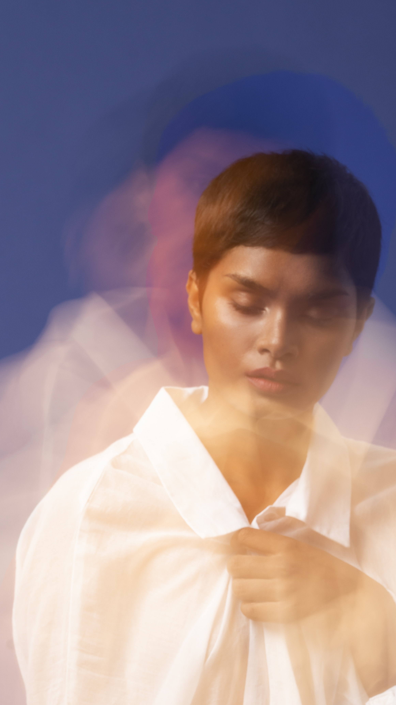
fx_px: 2818
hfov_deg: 8.0
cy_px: 661
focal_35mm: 151
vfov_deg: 14.1
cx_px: 258
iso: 100
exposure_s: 2
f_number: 13
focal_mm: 75
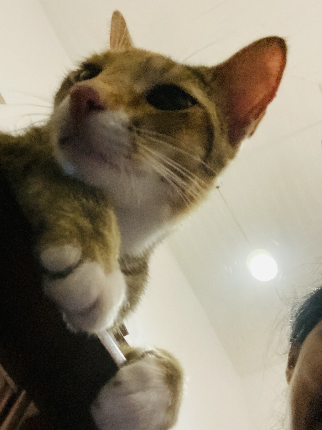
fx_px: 372
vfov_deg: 60.0
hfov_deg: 46.8
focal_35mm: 30
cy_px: 215
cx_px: 161
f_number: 2.2
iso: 1250
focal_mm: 2.71
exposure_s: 1/17
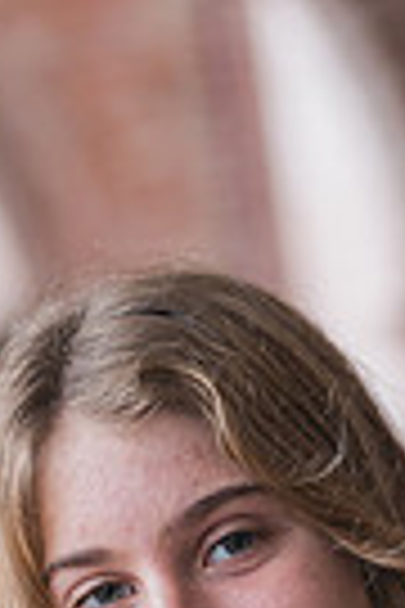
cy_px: 820
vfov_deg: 11.9
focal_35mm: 167
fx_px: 2818
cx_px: 284
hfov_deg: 8.2
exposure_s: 1/320
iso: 800
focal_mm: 50
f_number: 1.8
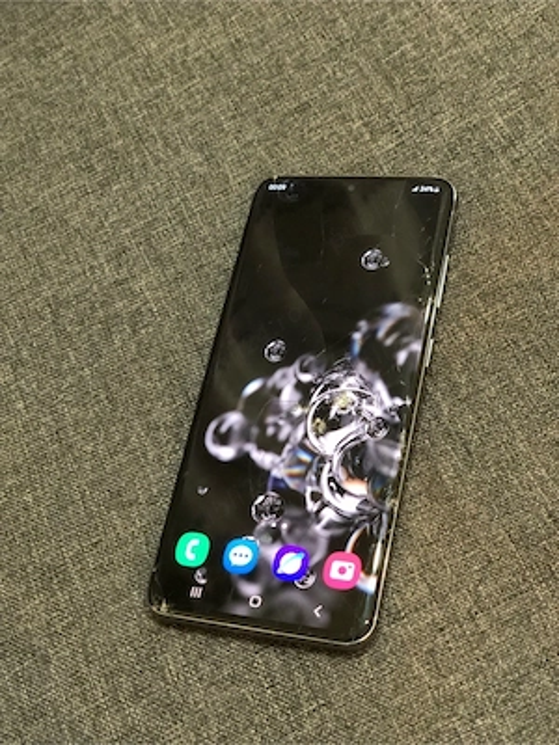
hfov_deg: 28.0
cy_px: 372
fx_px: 1120
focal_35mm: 52
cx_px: 280
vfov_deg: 36.8
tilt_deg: -56.5
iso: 200
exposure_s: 1/8
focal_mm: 6
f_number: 2.4
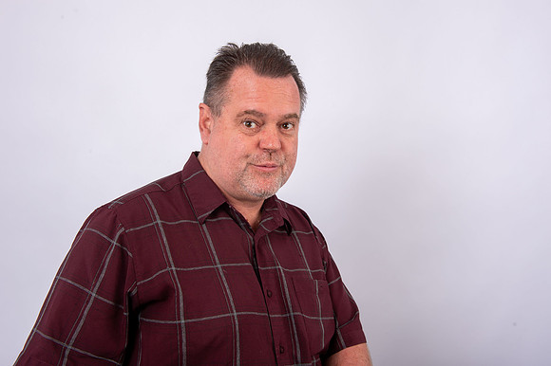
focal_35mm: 38
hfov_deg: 50.7
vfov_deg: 35.0
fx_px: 581
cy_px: 183
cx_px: 276
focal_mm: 38
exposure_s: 1/250
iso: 125
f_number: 9
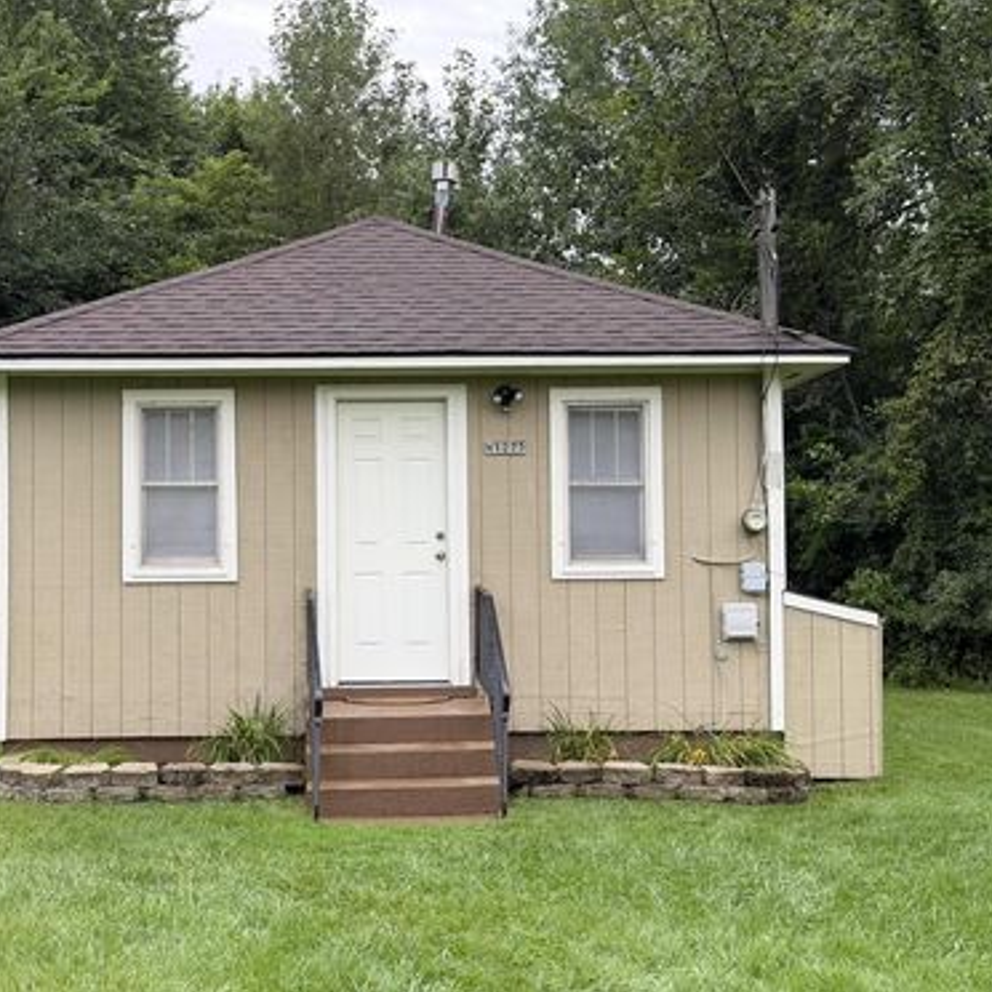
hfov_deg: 29.9
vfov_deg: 30.0
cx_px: 381
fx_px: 1848
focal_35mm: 57
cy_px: 495
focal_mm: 6.76
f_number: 1.78
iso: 200
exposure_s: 1/60
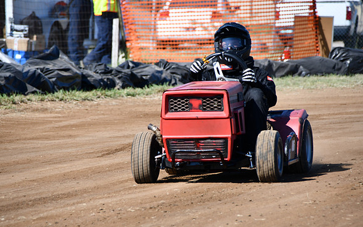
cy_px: 119
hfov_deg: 5.5
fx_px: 3800
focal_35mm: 384
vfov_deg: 3.4
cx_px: 181
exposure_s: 1/500
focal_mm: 250
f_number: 7.1
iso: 200
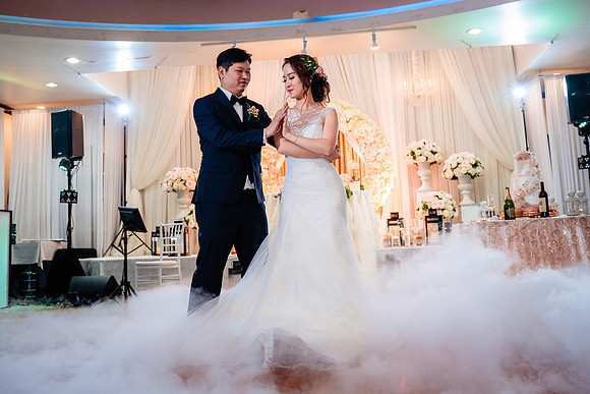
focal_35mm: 37
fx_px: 605
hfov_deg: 52.0
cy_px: 166
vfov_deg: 35.9
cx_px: 301
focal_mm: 28
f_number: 3.5
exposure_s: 1/160
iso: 1000
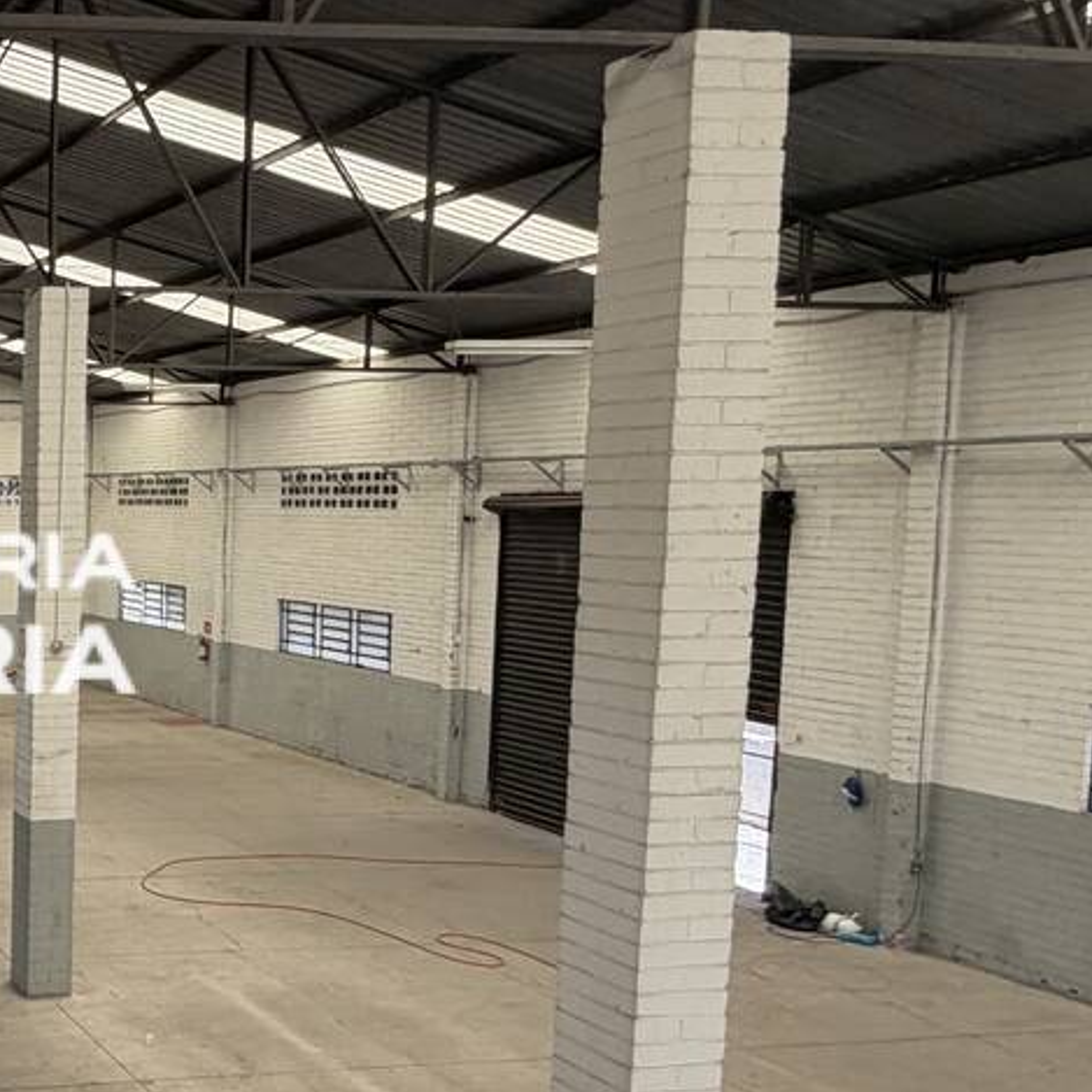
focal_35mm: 38
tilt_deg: -5.1
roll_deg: +0.1
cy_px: 619
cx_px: -319
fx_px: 1356
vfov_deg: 43.8
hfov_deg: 32.9
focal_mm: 2.22
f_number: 2.2
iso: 64
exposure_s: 1/121
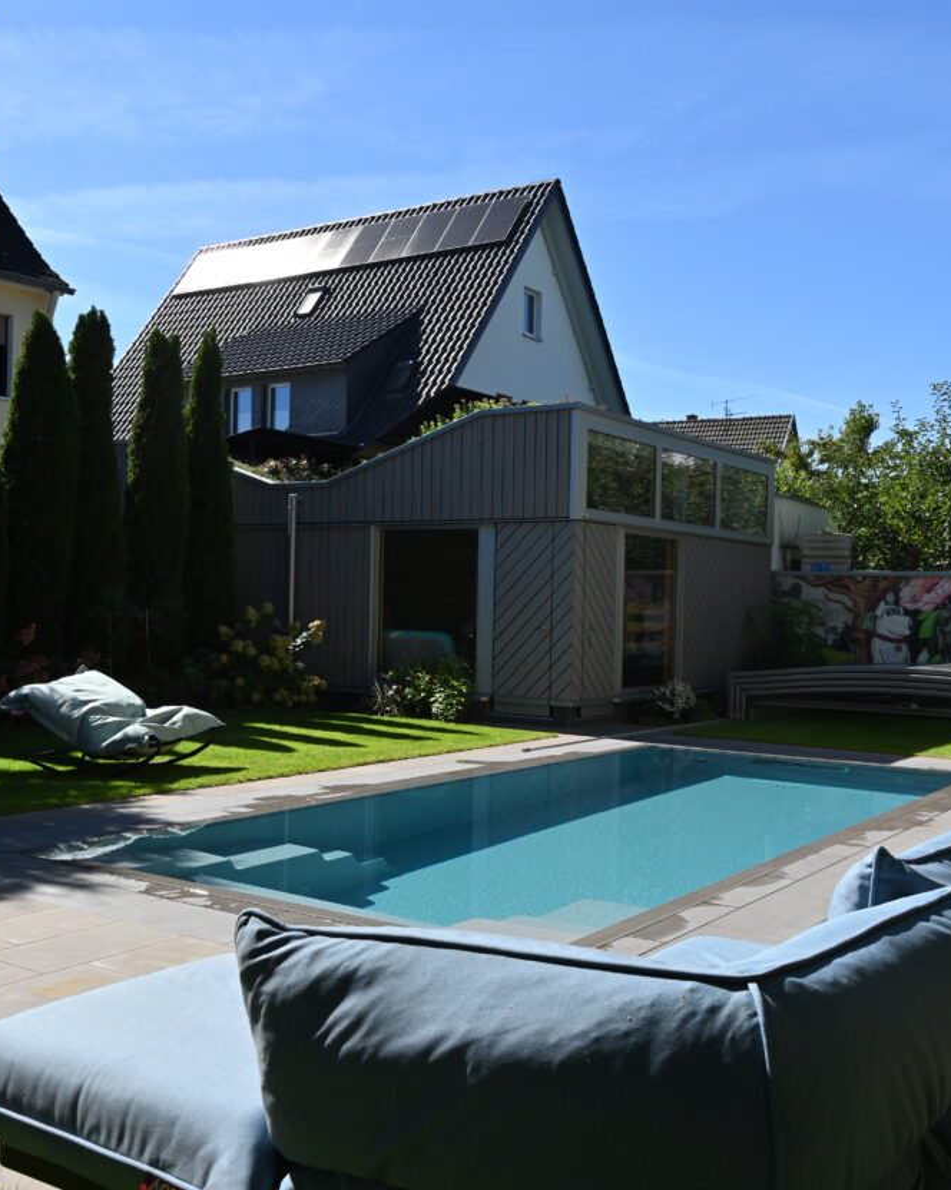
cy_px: 606
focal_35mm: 37
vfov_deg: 49.1
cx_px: 473
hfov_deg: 40.1
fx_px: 1303
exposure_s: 1/400
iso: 160
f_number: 10
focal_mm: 32
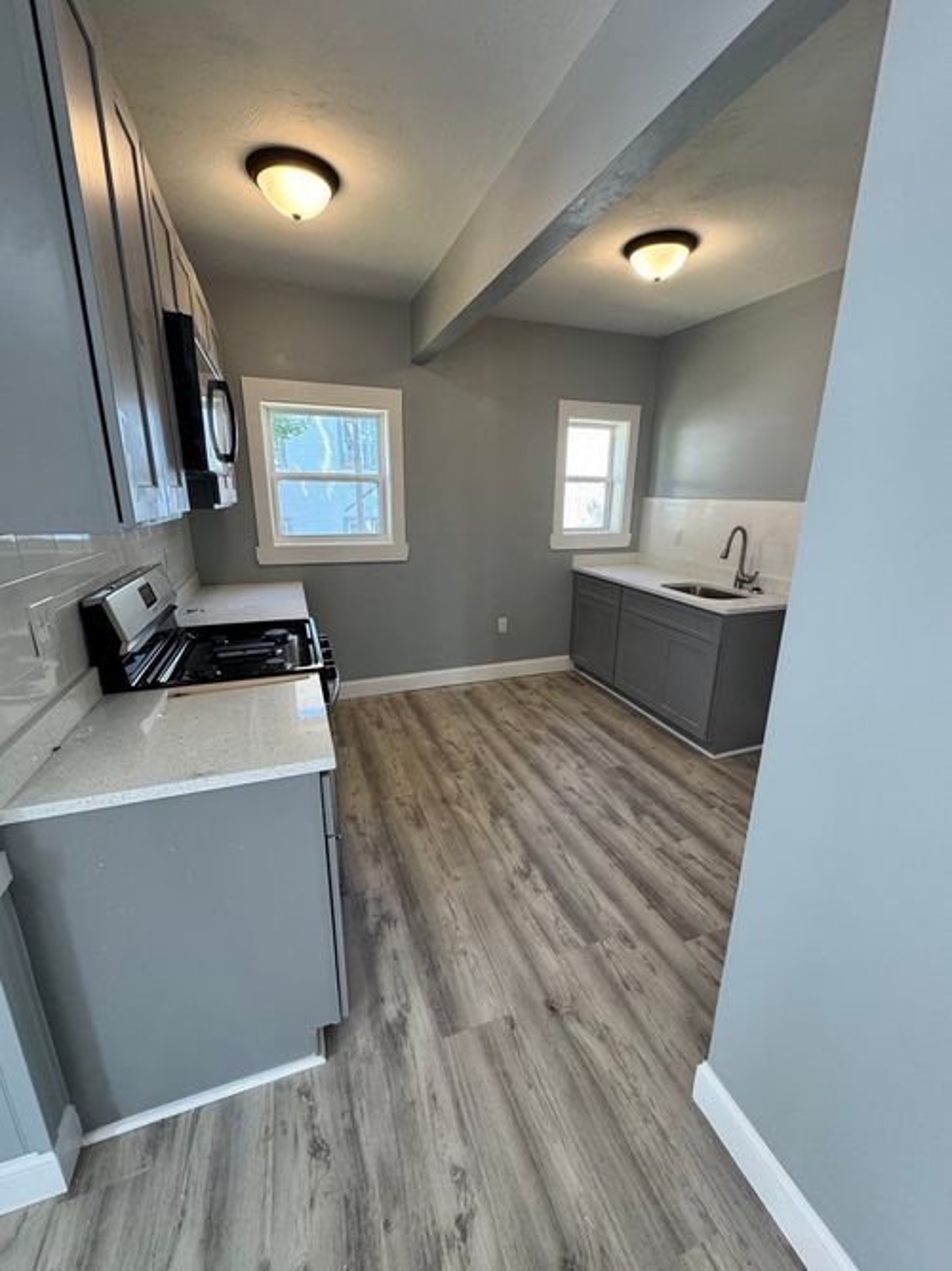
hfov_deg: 85.7
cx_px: 476
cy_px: 636
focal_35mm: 14
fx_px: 514
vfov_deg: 102.1
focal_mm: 2.22
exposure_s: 1/120
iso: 250
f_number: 2.2
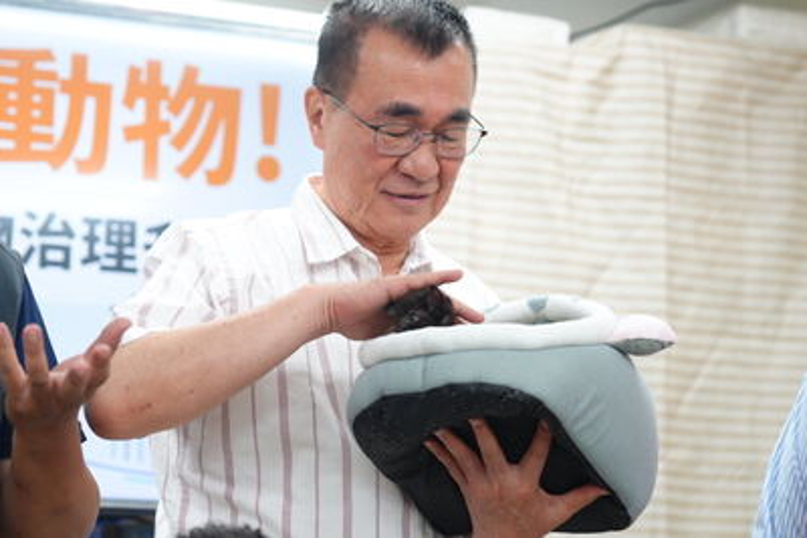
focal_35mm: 105
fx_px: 2354
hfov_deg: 19.4
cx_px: 404
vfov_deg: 13.1
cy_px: 269
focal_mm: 70
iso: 1600
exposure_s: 1/250
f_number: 2.8
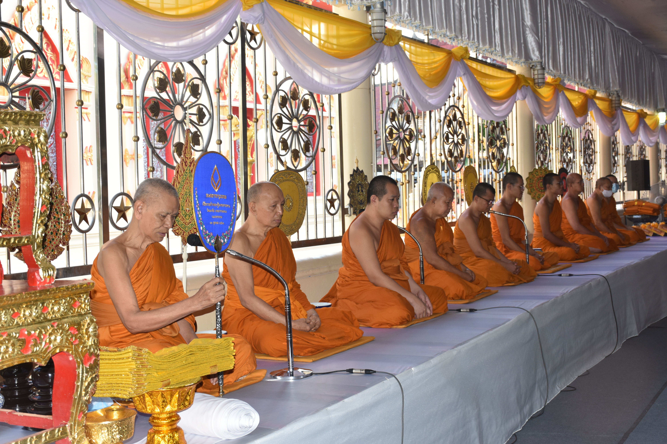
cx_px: 334
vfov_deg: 28.1
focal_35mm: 48
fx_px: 889
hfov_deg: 41.1
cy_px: 222
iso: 400
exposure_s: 1/125
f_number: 5.6
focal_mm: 32
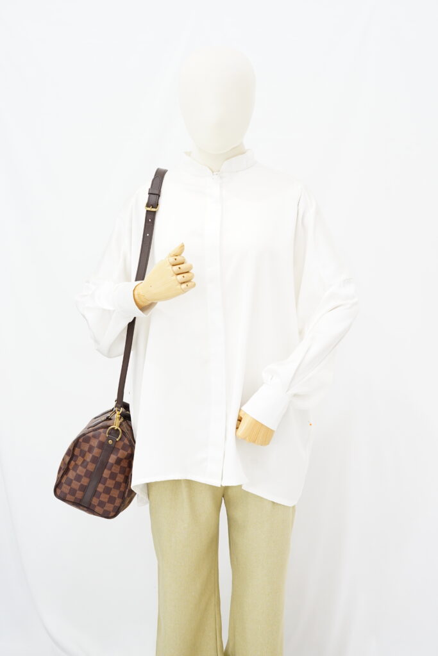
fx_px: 912
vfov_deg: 39.6
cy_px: 328
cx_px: 219
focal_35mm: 50
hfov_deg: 27.0
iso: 640
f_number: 6.3
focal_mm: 50
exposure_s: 1/6
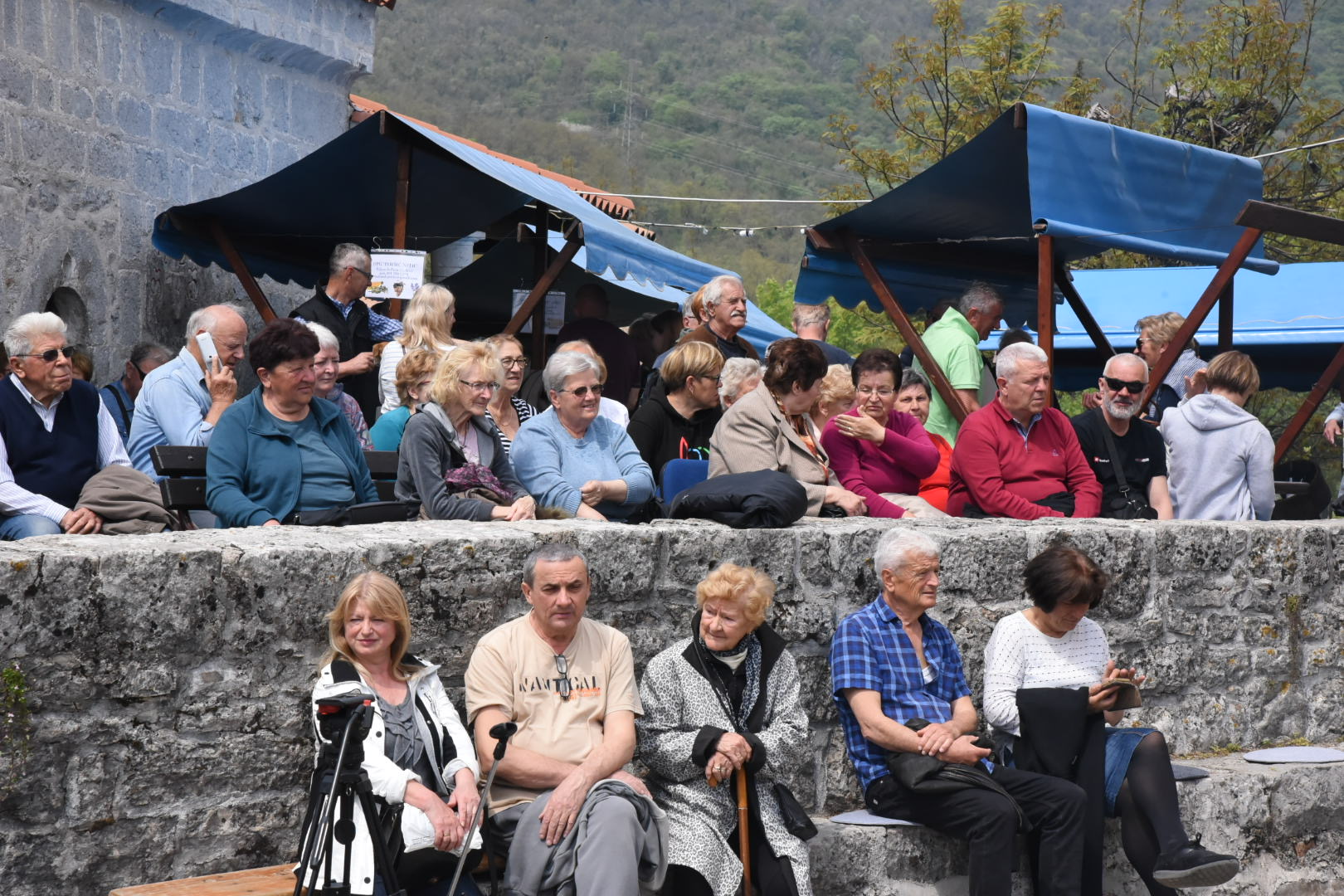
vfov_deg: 16.1
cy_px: 448
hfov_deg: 23.9
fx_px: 3173
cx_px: 672
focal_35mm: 85
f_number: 14
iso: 3200
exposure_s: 1/3200
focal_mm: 85
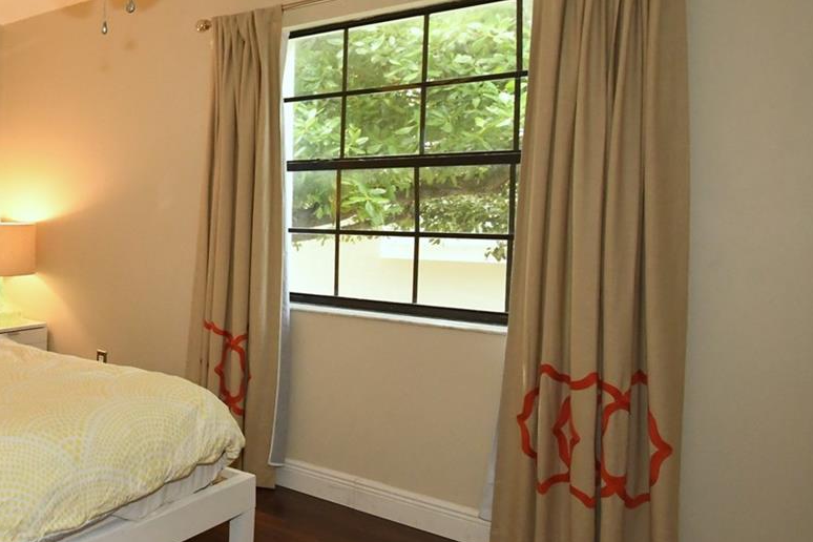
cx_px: -21
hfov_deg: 48.3
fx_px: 700
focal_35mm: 31
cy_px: 239
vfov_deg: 42.3
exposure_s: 1/125
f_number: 7.1
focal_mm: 10
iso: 2200
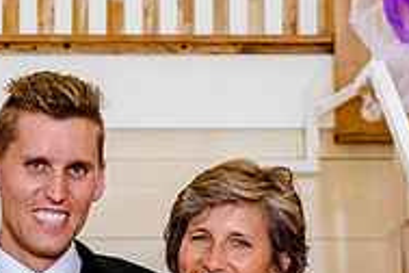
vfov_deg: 7.1
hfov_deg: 10.5
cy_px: 307
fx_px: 2193
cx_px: -33
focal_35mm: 193
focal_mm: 62
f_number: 6.3
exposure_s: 1/200
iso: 2500
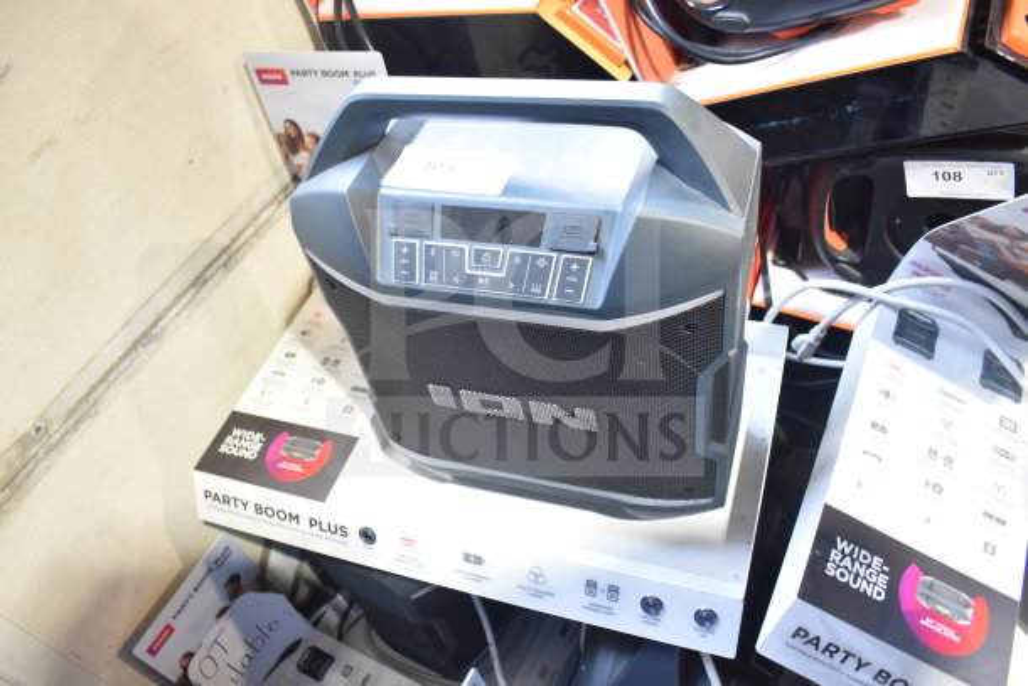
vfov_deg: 48.0
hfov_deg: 67.4
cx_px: 514
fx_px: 771
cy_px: 343
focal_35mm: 27
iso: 900
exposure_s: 1/30
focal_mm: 18
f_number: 3.5
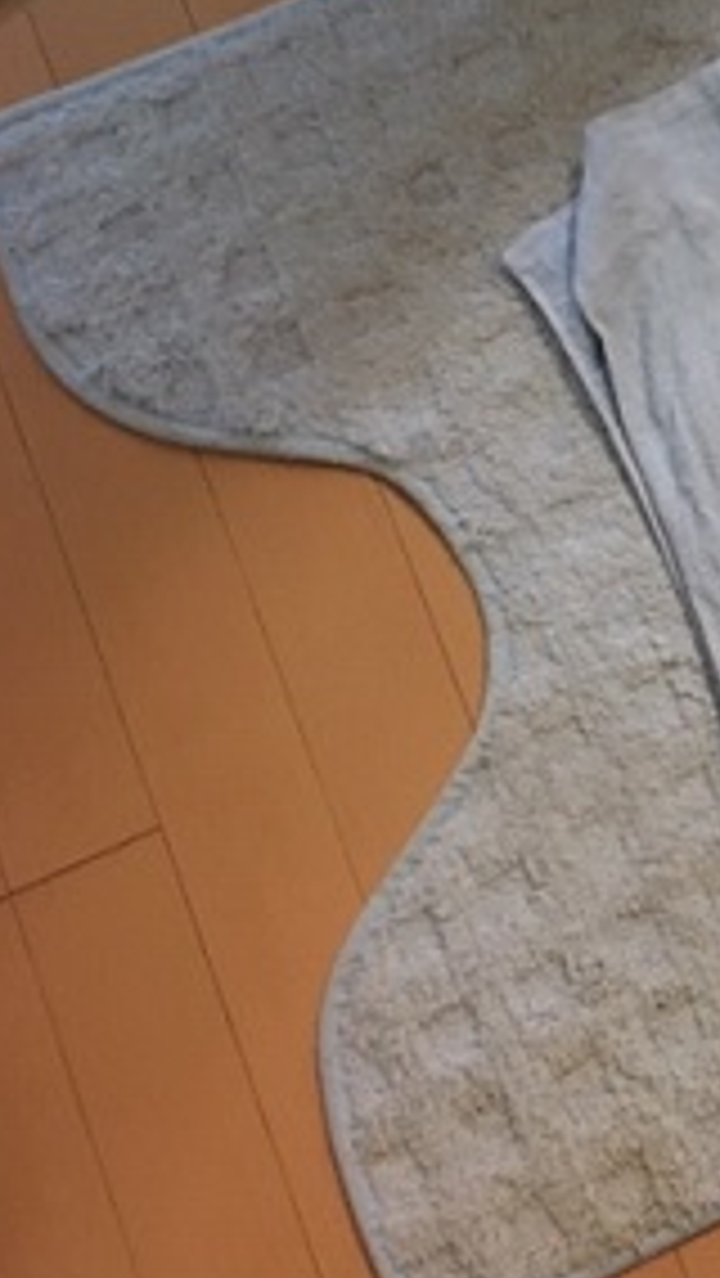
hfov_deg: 20.0
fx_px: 1932
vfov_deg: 36.0
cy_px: 374
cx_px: 837
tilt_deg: -77.6
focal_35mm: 57
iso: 400
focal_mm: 4.15
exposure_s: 1/15
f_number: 2.2
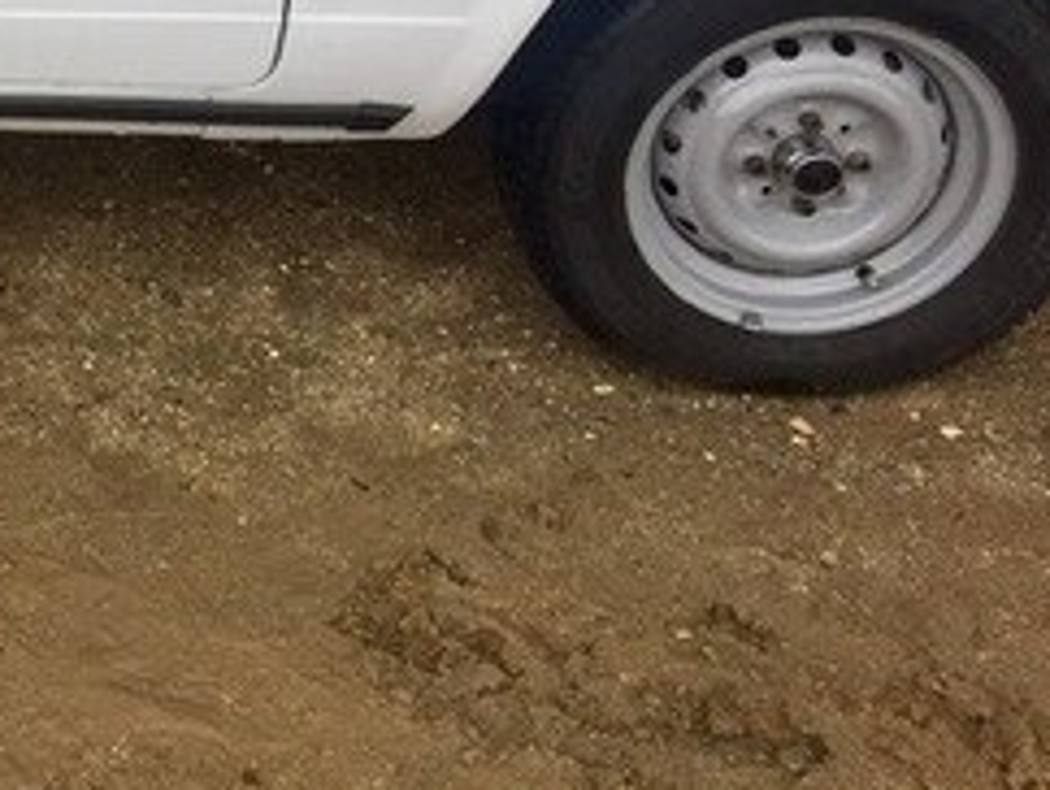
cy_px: -158
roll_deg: -0.2
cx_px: -369
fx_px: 2399
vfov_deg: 17.8
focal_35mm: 79
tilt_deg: -24.6
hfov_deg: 21.9
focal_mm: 4.15
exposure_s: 1/311
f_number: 2.2
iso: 32
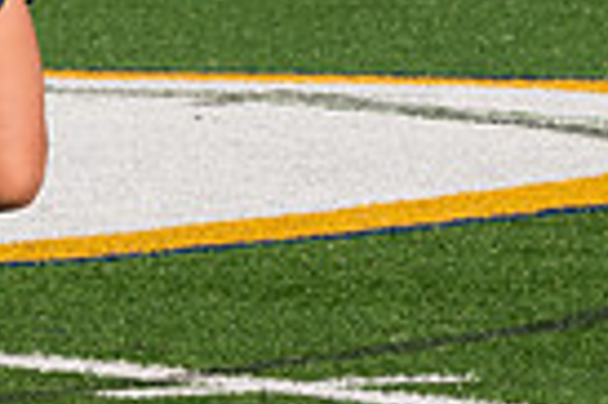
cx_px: -564
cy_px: 58
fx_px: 16514
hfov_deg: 2.1
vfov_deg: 1.4
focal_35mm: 979
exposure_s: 1/1600
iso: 250
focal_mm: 155
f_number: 5.6
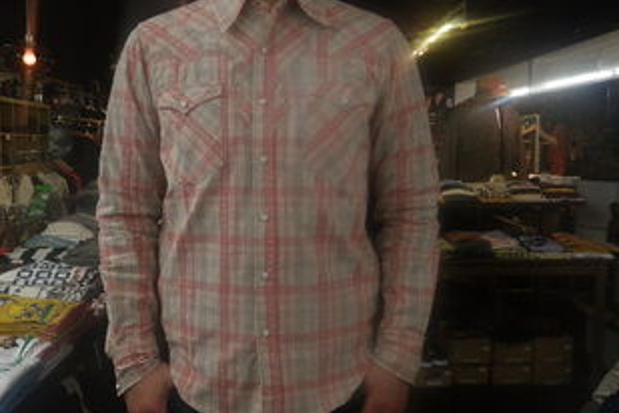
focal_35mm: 33
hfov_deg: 57.1
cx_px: 282
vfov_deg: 40.0
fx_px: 567
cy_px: 199
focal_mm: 5
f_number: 3.5
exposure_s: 1/50
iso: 160
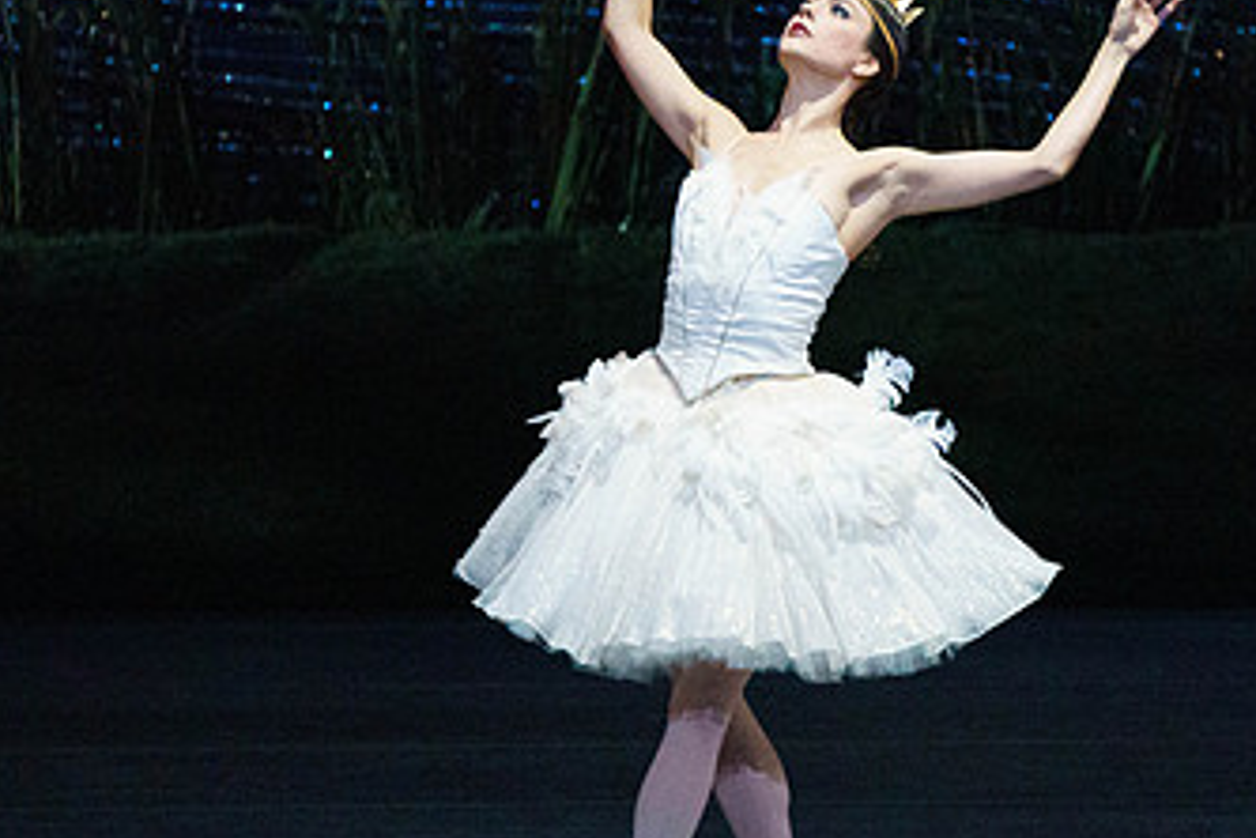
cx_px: 754
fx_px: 24316
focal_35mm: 697
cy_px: 342
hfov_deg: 3.0
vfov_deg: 2.0
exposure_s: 1/320
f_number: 5.6
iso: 8000
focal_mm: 400
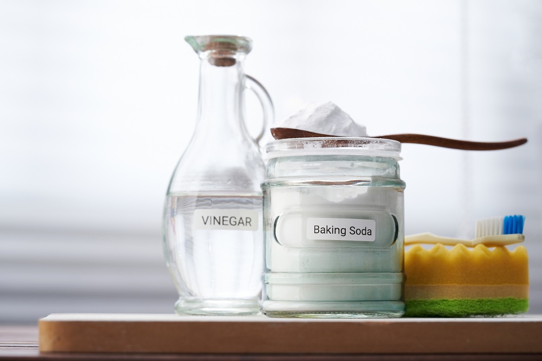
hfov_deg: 22.6
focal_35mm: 90
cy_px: 180
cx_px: 271
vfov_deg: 15.2
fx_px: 1354
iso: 100
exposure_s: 1/20
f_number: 5.6
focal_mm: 90
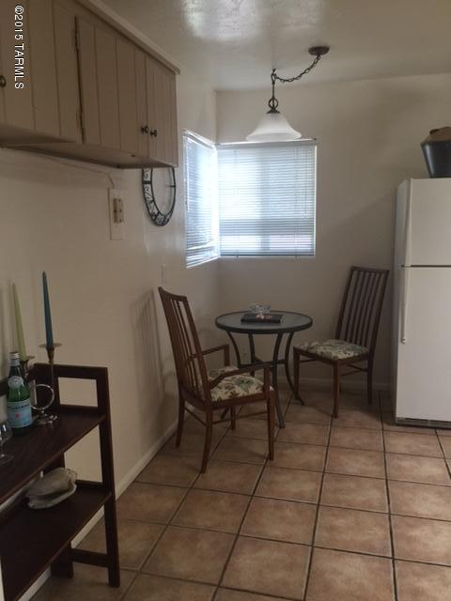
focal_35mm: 29
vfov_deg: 61.7
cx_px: 226
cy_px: 300
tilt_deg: -8.2
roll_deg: +0.6
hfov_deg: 48.2
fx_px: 504
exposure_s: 1/30
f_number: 2.2
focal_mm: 4.15
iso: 50
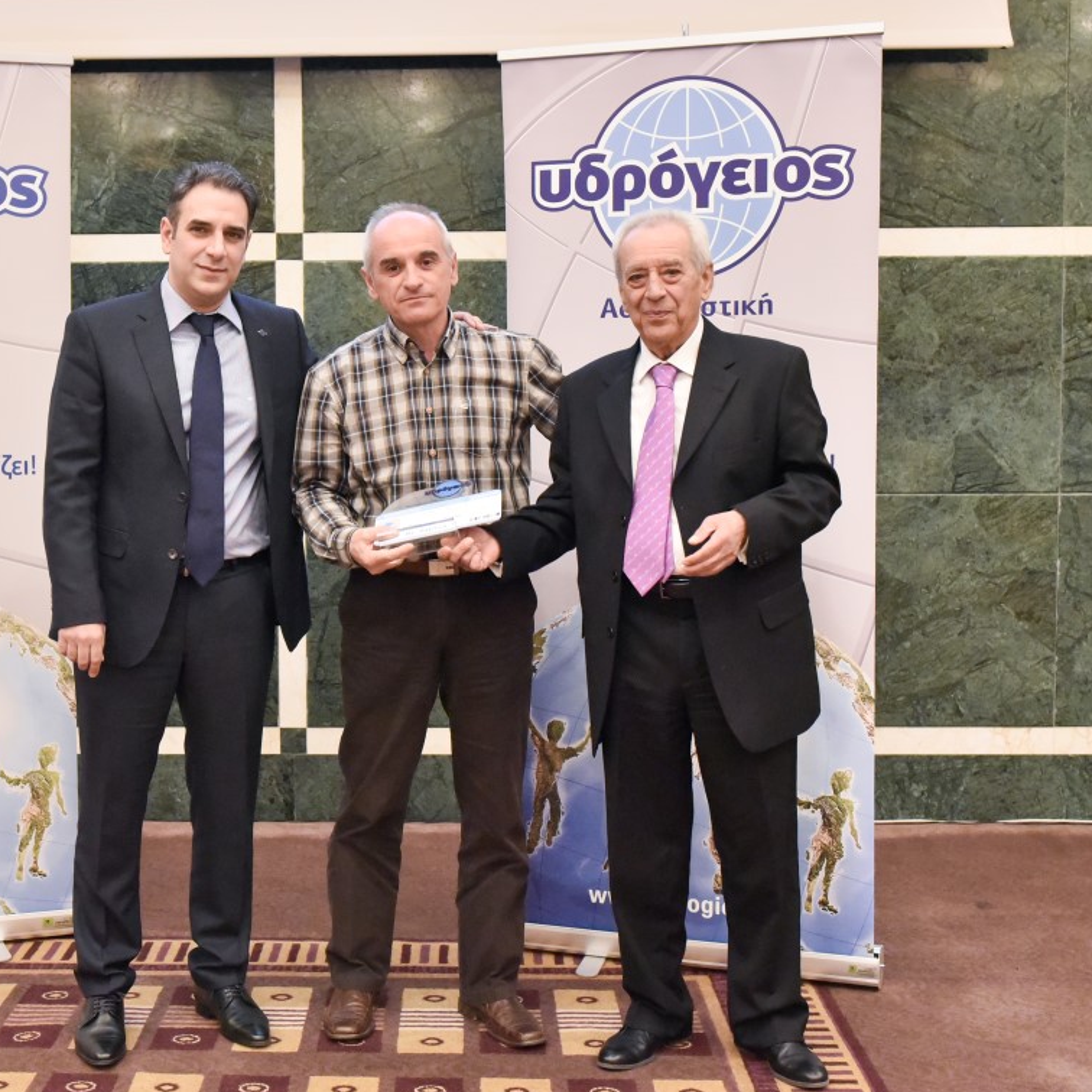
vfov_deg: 38.3
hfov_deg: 38.1
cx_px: 399
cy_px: 546
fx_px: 1570
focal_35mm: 44
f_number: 4
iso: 6400
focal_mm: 34
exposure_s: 1/125
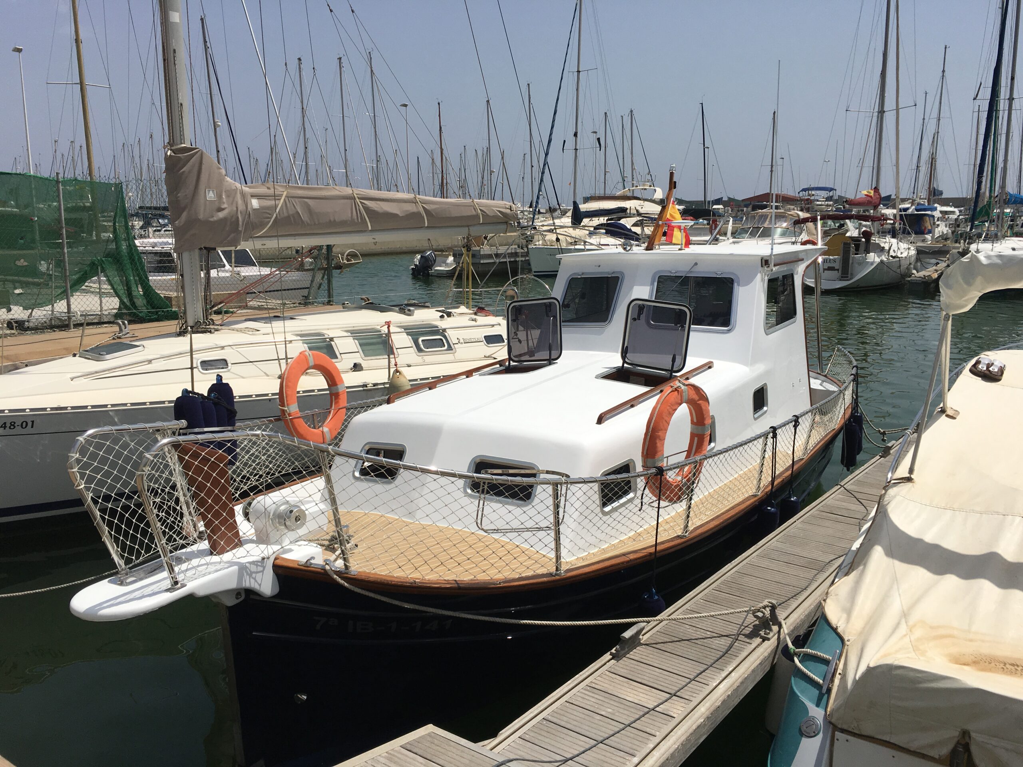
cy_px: 384
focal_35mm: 29
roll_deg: +0.5
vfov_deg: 48.2
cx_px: 512
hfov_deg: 61.7
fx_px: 857
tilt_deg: -9.4
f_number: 2.2
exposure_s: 1/4274
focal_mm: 4.15
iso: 25
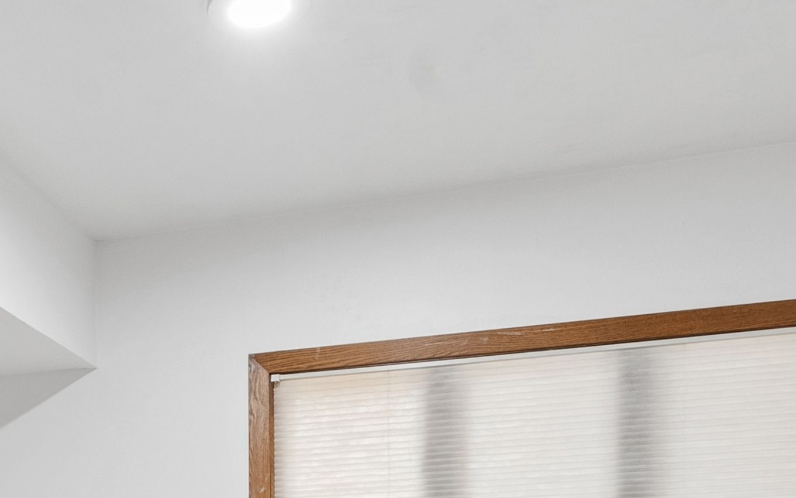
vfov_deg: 21.1
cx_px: 117
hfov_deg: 35.8
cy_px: 696
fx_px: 1172
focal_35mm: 54
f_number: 9
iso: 640
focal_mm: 17
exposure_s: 1/20
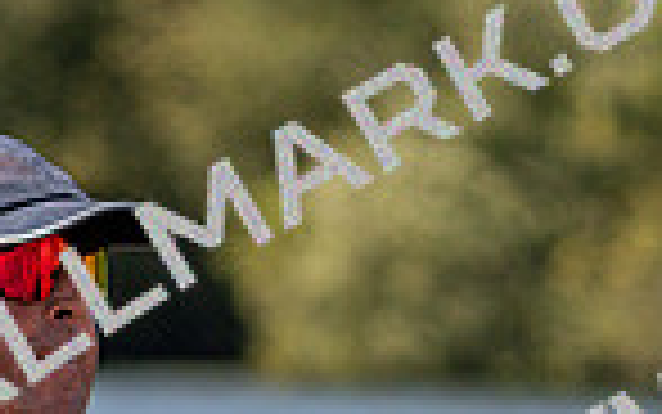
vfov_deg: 1.3
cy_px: 677
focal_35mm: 1007
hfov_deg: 2.1
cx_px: 36
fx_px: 18175
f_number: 5.6
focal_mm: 250
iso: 320
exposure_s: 1/2000
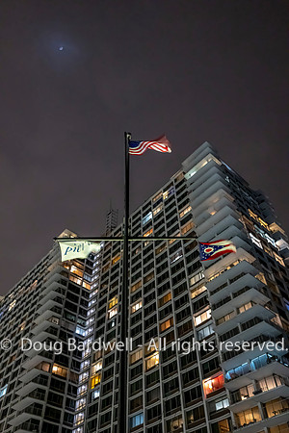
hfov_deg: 47.2
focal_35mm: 28
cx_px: 144
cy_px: 216
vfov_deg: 66.4
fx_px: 331
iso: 12800
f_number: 4
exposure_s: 1/13
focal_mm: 27.5
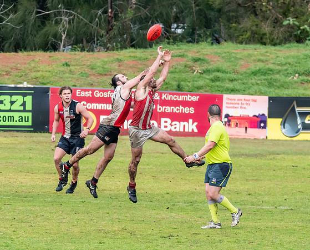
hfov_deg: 2.9
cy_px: 118
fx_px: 6109
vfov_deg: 2.3
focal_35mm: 664
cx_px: 130
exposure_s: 1/1600
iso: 1250
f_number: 7.1
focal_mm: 260
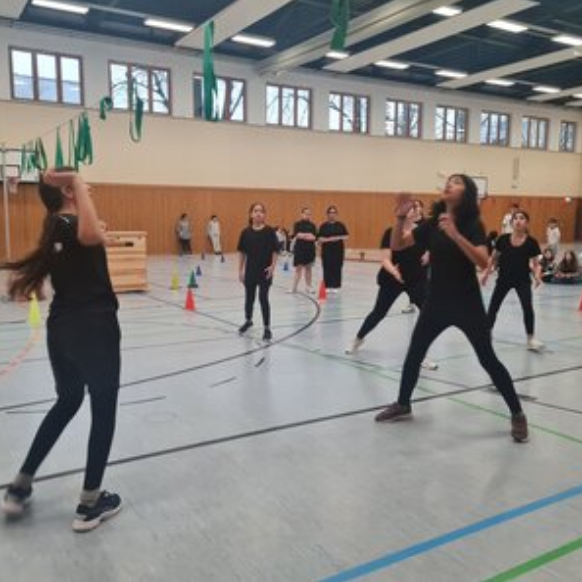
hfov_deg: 52.4
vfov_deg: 52.5
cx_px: 261
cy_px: 290
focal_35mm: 31
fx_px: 590
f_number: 1.8
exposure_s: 1/100
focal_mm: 5.4
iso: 200
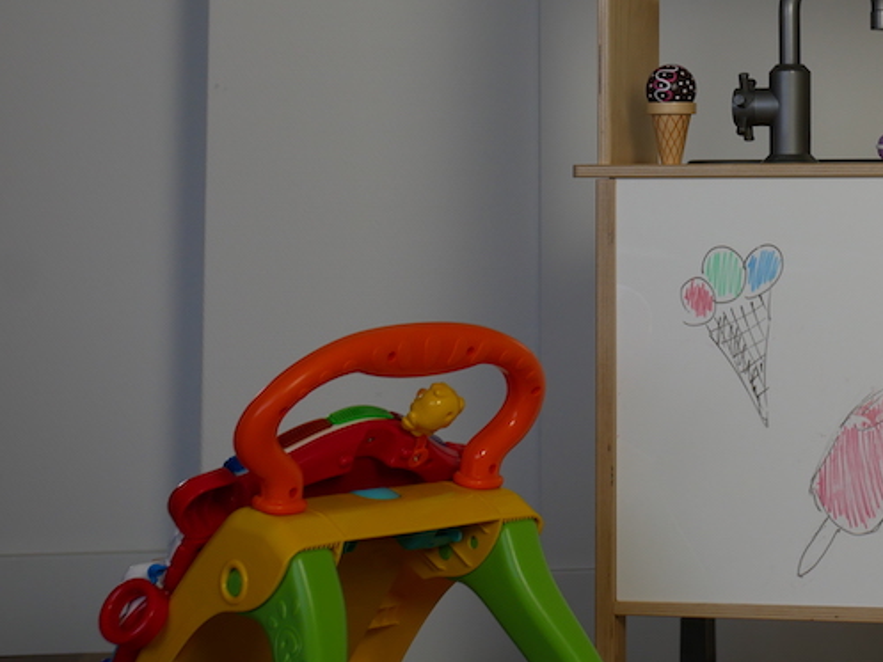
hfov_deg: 18.7
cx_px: 823
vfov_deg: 14.2
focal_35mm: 103
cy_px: 49
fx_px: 2628
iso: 200
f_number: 2.5
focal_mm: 25
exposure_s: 1/125
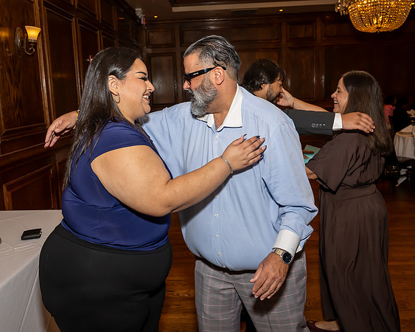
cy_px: 144
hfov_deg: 55.2
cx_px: 198
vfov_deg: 45.3
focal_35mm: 32
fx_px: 397
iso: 500
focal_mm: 24
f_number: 7.1
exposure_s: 1/250
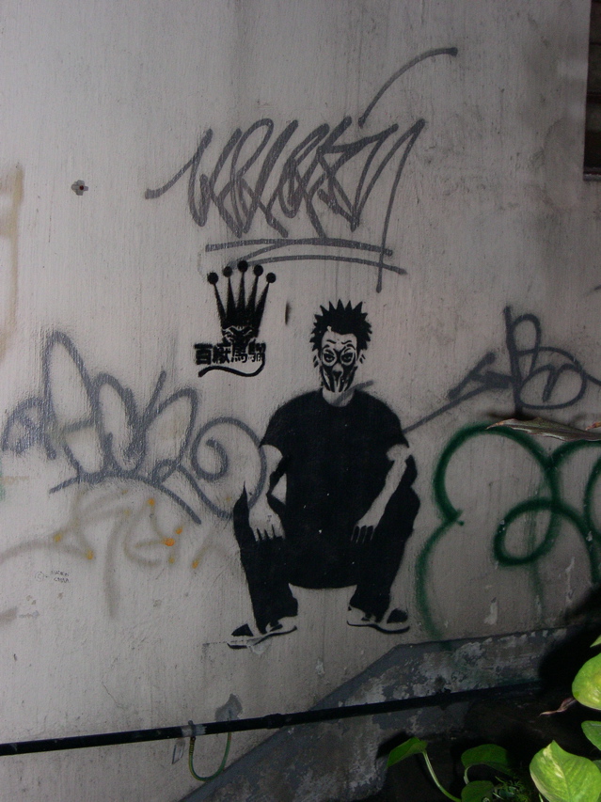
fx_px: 1668
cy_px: 401
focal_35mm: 72
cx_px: 300
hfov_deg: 20.4
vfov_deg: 27.0
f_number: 3.8
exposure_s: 1/60
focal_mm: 15.3
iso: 308
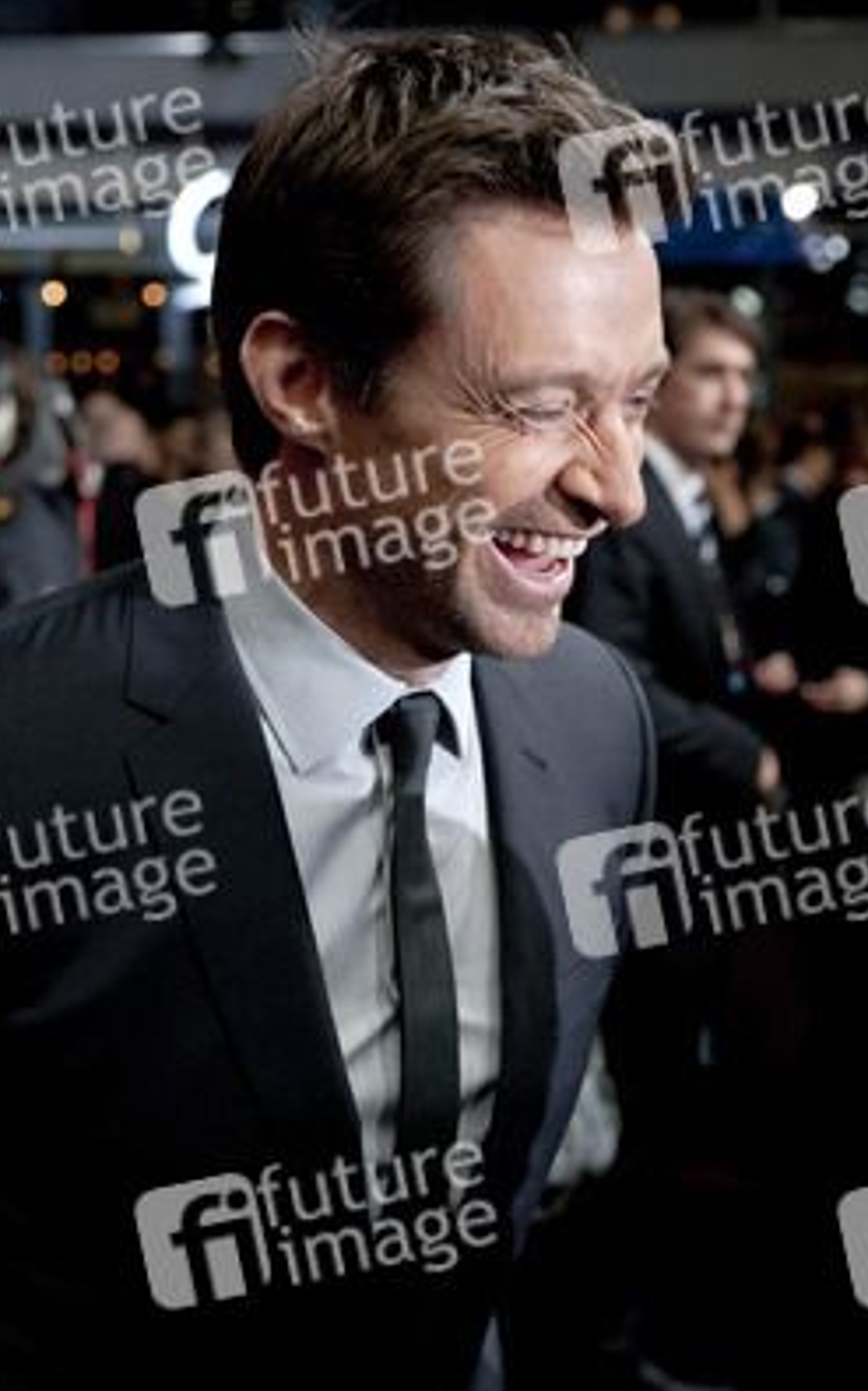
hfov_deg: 19.1
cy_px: 699
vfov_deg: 30.2
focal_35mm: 68
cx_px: 420
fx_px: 2577
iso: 800
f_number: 5.6
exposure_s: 1/320
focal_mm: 66
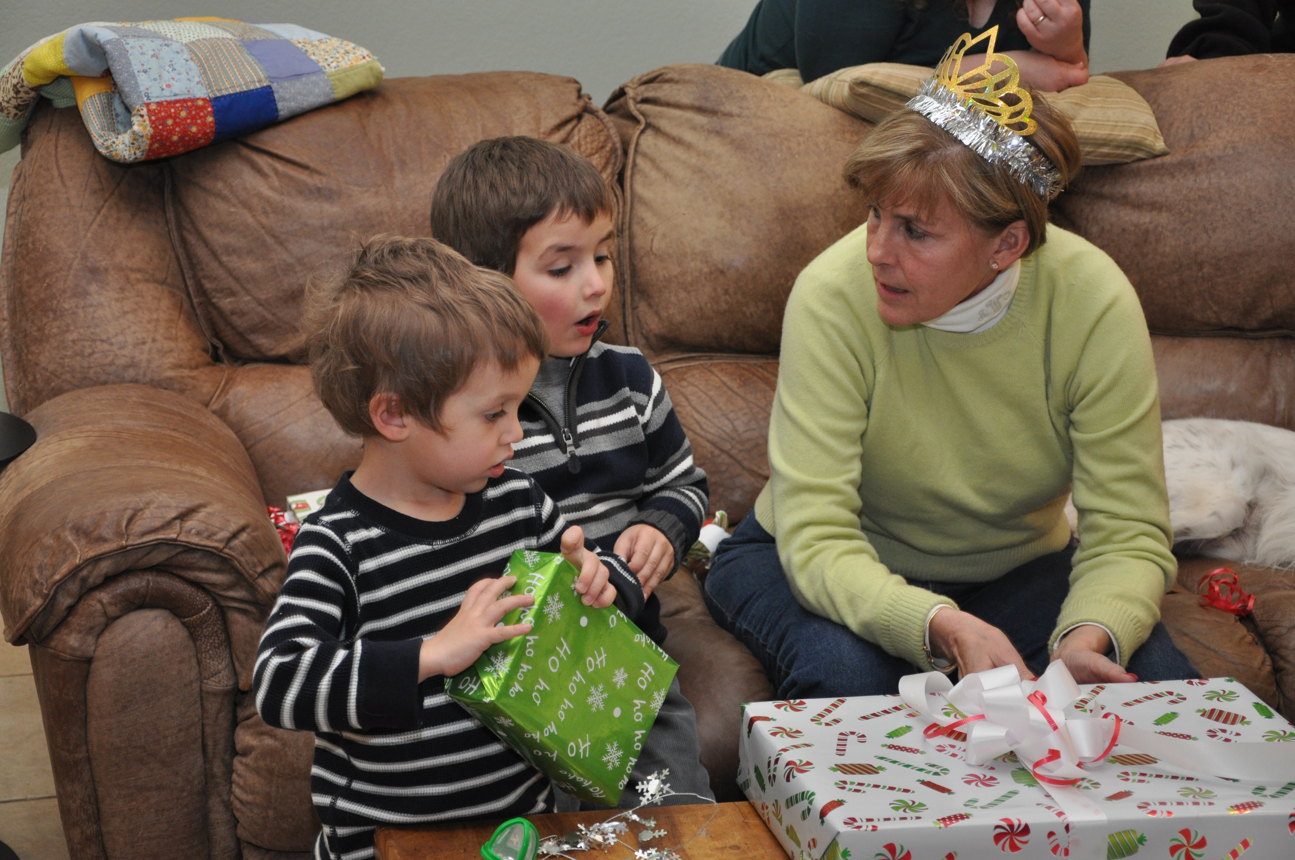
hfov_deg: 27.0
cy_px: 430
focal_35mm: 75
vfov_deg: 18.1
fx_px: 2695
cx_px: 648
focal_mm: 50
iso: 800
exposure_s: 1/60
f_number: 5
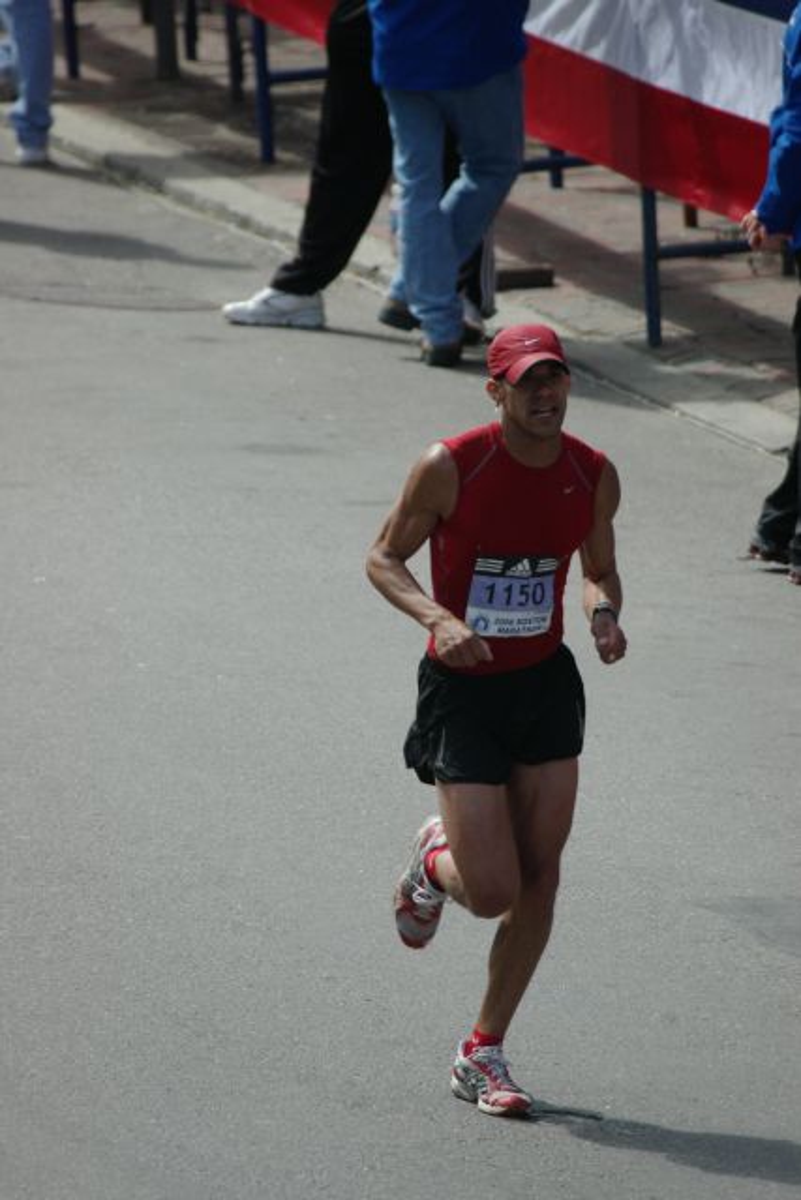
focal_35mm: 630
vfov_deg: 3.3
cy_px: 600
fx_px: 21013
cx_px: 400
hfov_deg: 2.2
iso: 400
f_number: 7.1
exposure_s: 1/500
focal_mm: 420
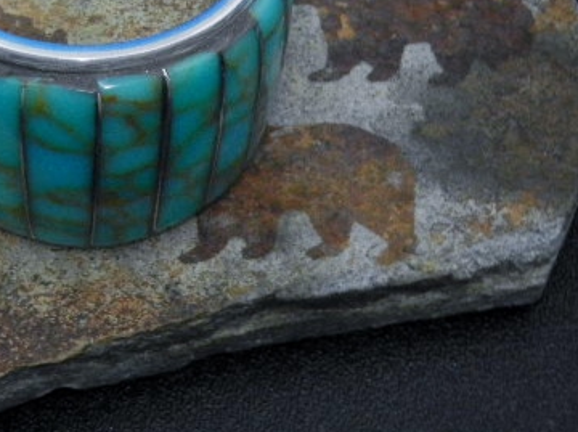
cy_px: 67
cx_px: 119
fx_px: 1751
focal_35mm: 105
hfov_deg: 18.6
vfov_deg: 14.0
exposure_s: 1/30
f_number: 8
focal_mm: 10.6
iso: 800
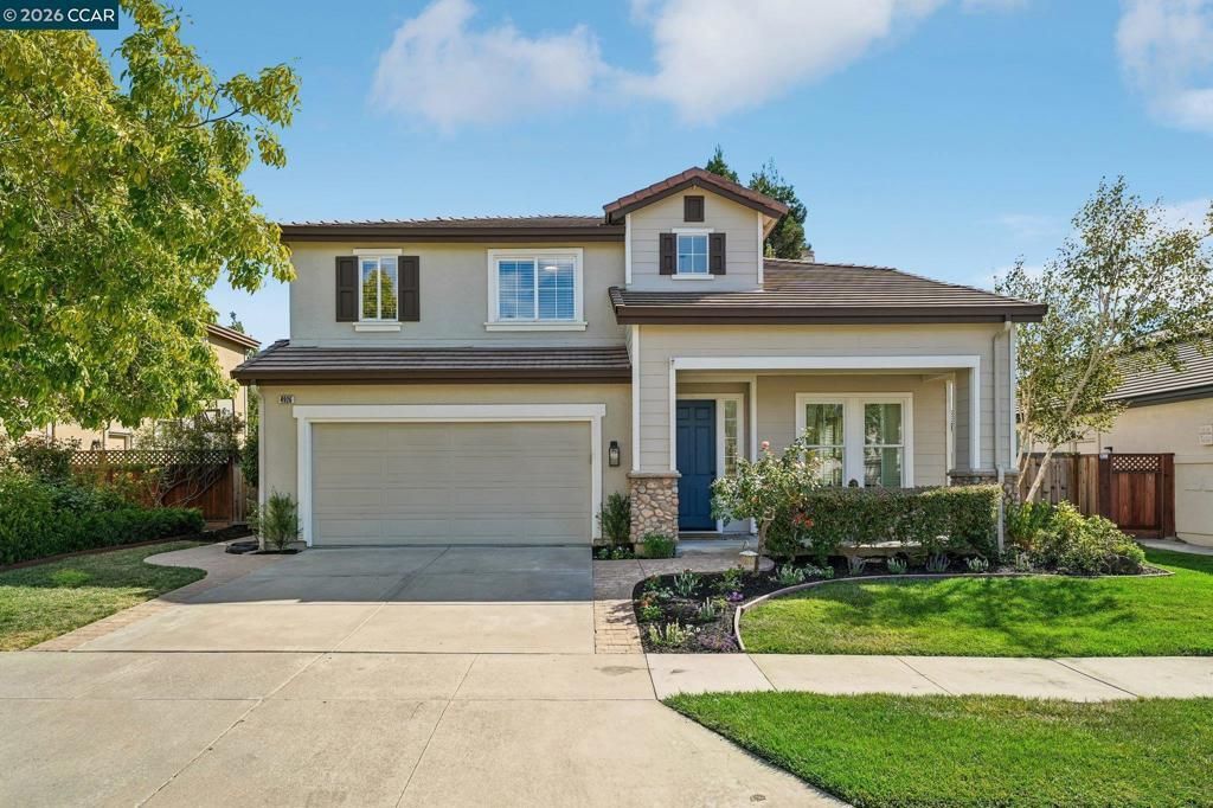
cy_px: 404
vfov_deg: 62.9
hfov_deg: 85.1
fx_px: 660
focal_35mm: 20
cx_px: 606
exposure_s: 1/320
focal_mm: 19.6
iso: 500
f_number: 8
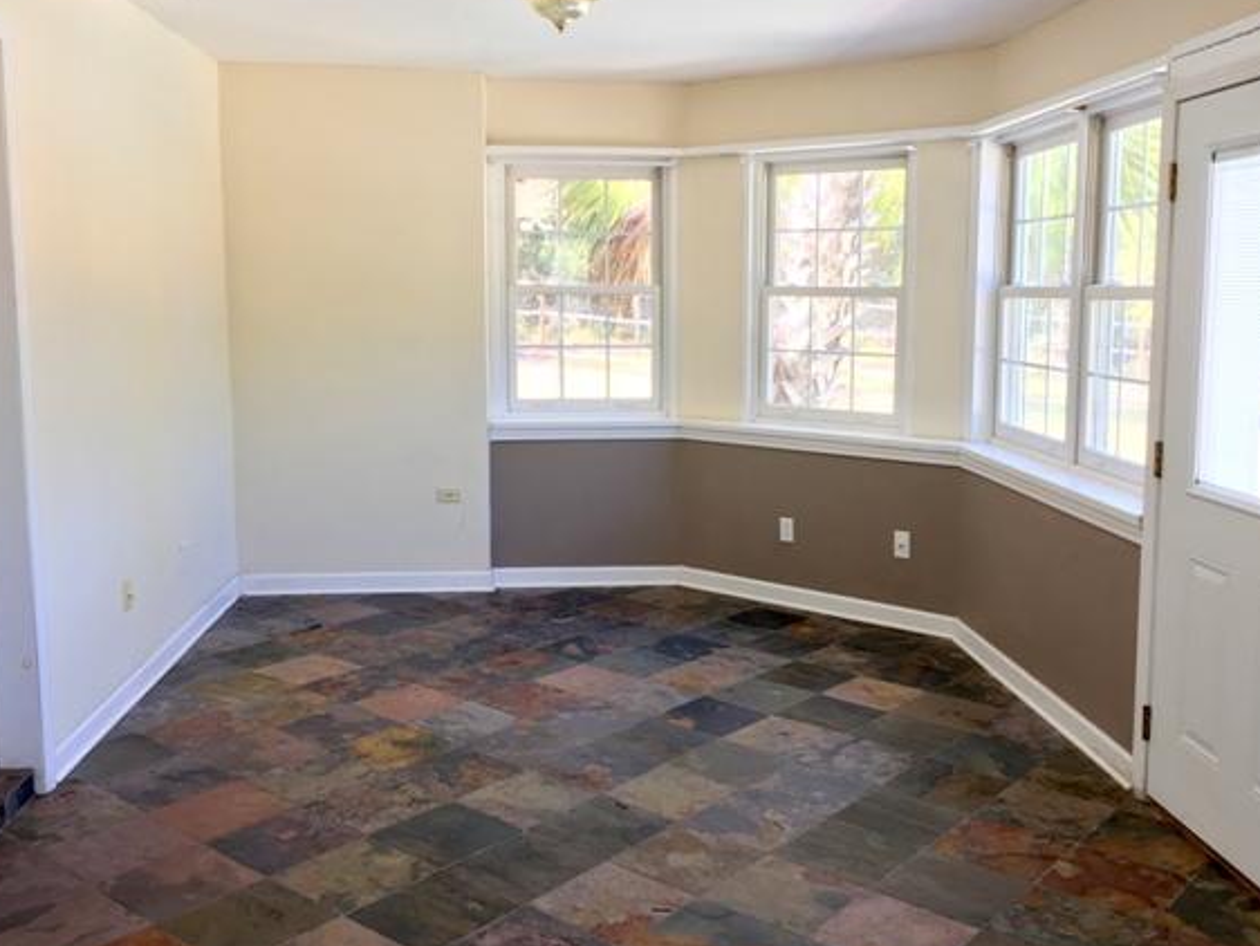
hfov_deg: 55.3
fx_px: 1202
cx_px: 684
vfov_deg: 42.9
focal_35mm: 33
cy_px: 433
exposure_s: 1/30
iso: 50
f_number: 2.2
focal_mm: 4.15
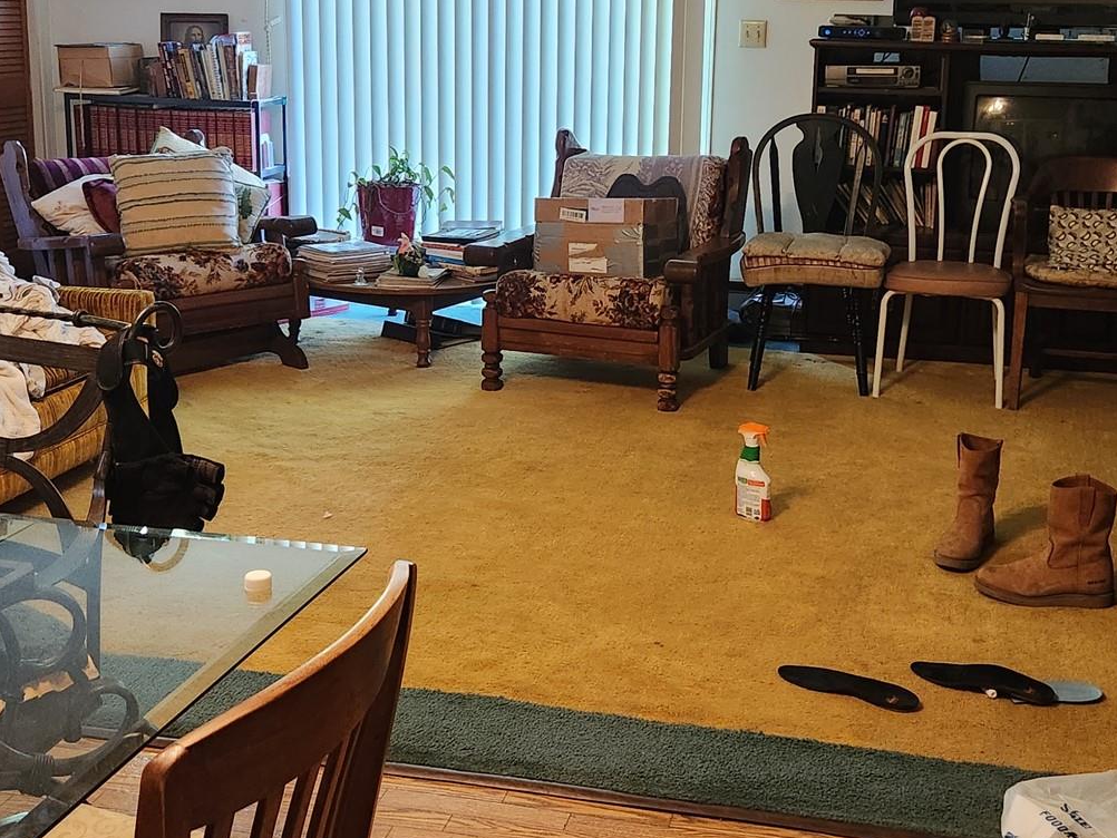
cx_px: 622
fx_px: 1517
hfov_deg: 40.4
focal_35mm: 47
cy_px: 319
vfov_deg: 30.8
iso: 800
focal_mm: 5.4
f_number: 1.8
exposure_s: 1/120
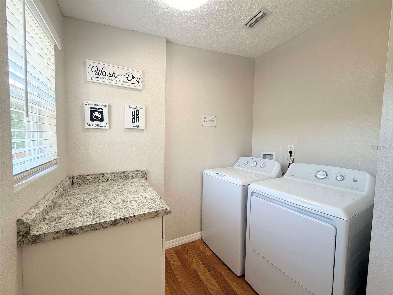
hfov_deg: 102.1
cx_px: 196
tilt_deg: -3.3
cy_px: 148
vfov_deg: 85.7
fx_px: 159
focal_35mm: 14
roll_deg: -0.8
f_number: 2.2
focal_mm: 2.22
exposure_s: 1/120
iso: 80
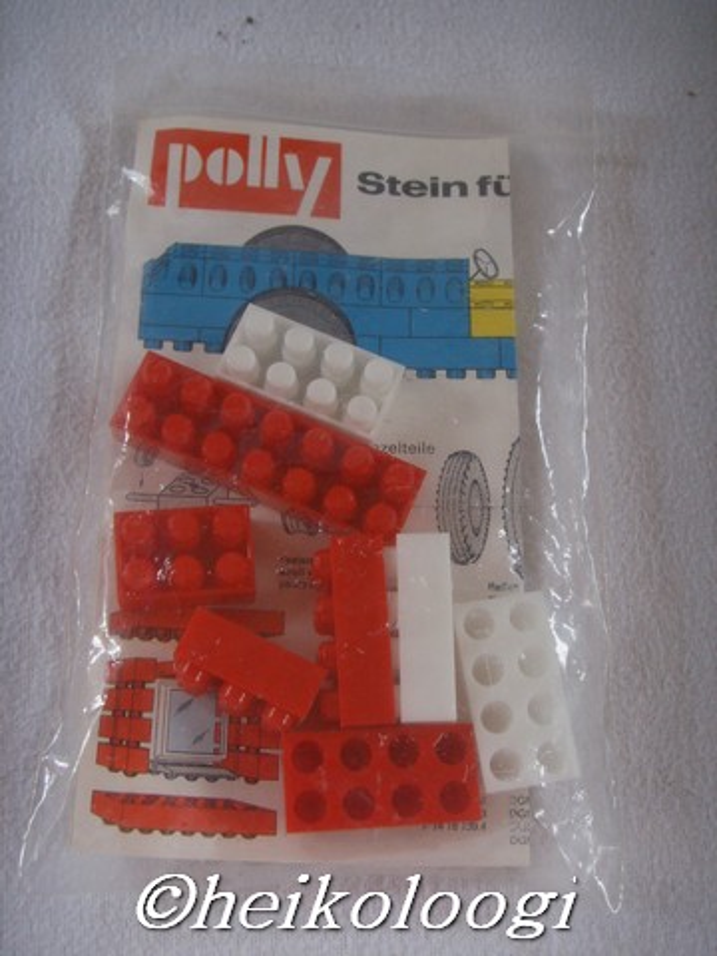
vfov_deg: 47.9
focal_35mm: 39
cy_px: 478
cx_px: 358
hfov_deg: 36.8
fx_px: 1077
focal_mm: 6.6
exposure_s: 1/60
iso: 100
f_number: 3.5
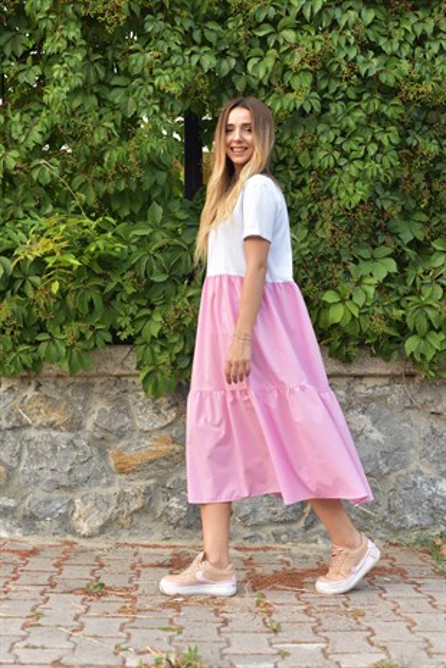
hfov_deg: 27.0
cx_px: 223
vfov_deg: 39.6
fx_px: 928
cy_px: 334
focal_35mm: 50
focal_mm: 50
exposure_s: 1/320
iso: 1000
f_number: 4
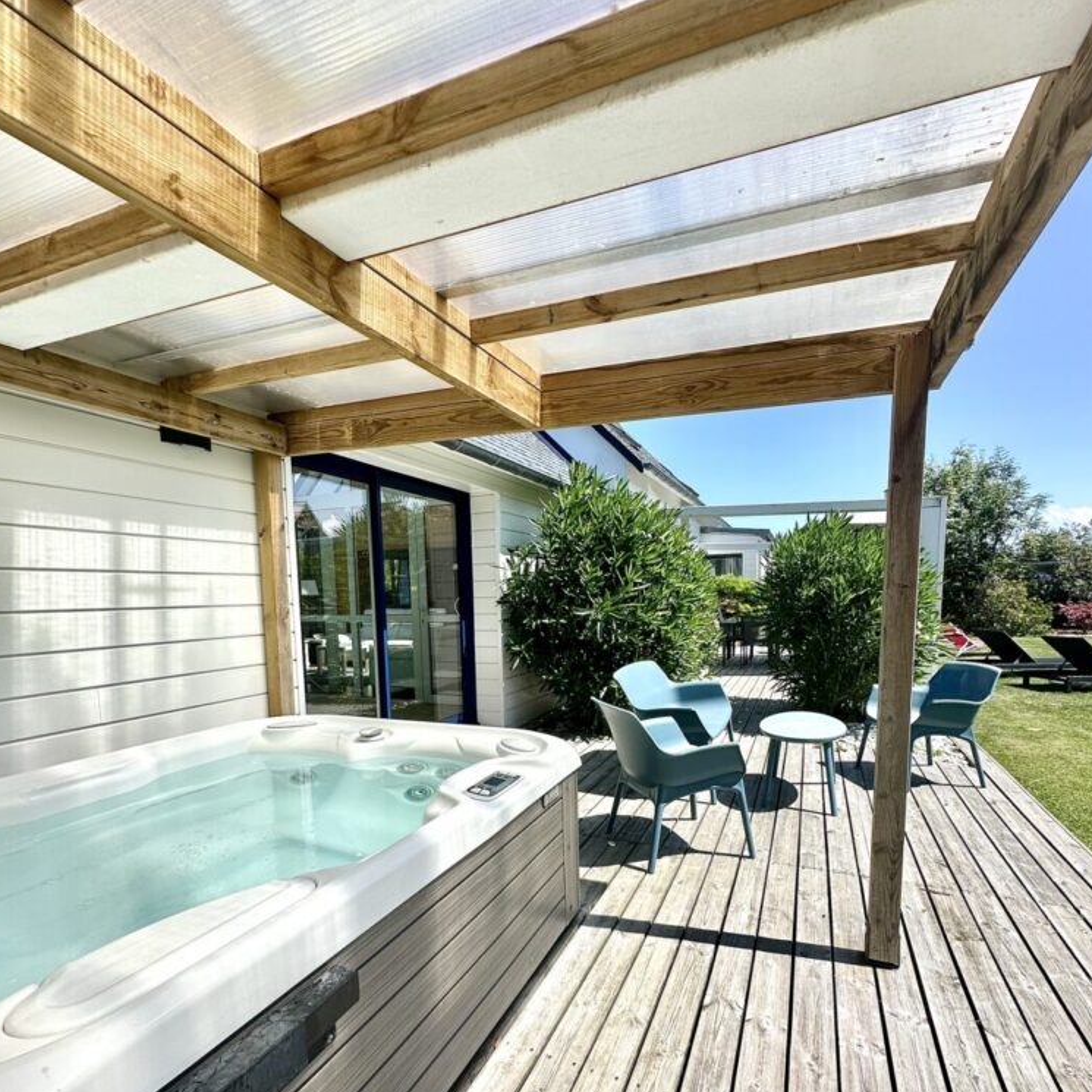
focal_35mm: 17
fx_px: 607
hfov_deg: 84.0
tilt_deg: -5.5
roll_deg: +1.6
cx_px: 547
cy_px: 655
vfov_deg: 83.0
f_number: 2.2
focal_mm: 2.22
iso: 50
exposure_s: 1/1795
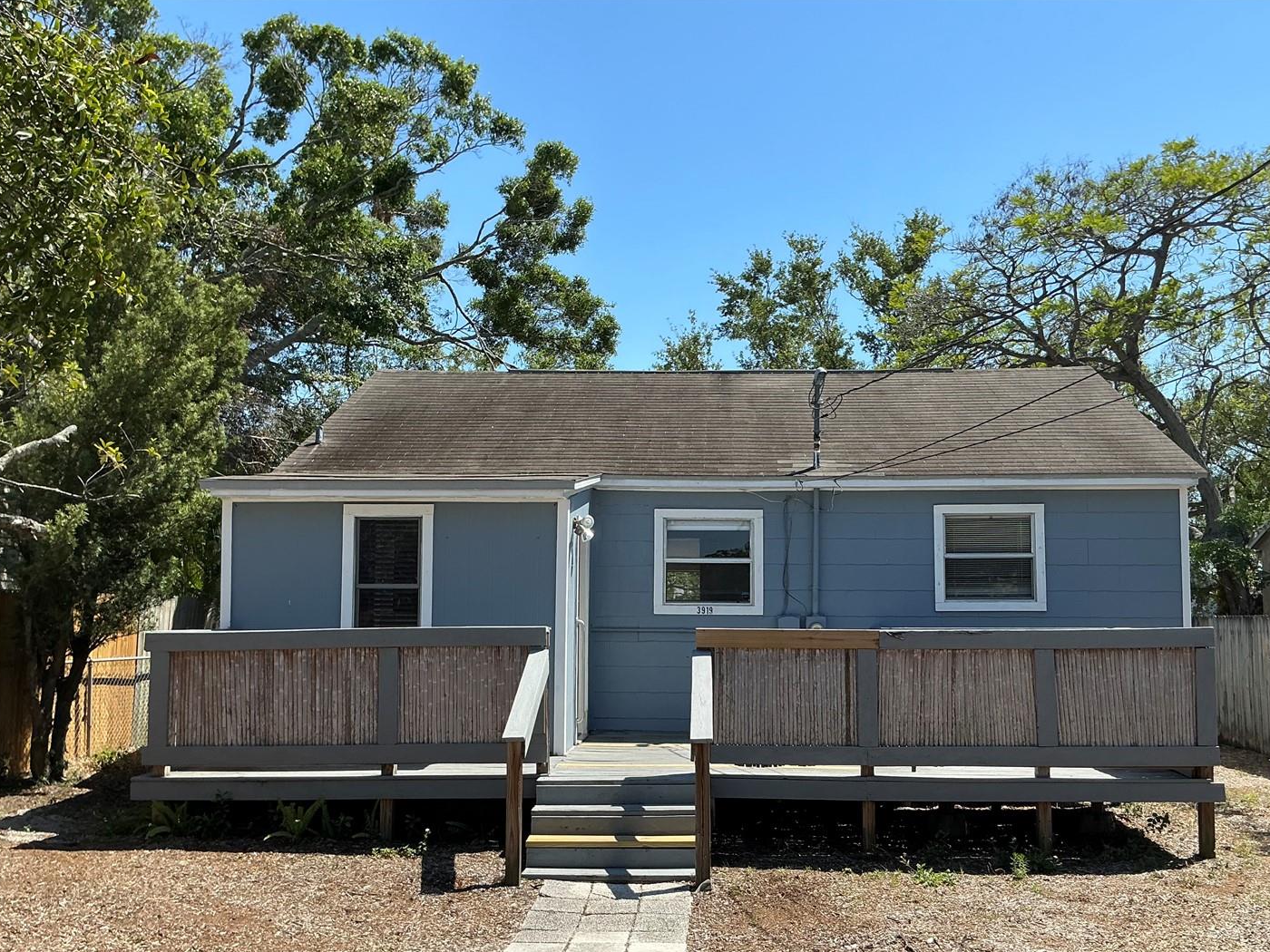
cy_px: 540
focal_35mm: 32
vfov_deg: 44.1
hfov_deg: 56.8
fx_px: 1174
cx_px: 683
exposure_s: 1/1377
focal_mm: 3
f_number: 1.8
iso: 25
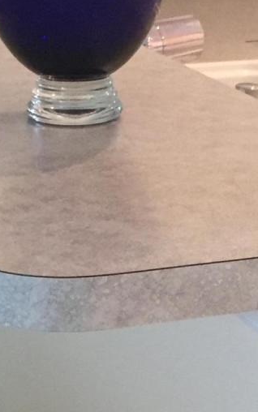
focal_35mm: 121
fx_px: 1360
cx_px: 68
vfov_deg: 16.9
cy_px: 406
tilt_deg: -24.5
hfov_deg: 10.8
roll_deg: -0.1
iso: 160
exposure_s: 1/30
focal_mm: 4.15
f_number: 2.2
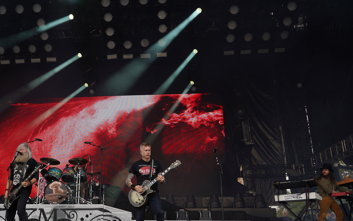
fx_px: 346
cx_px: 115
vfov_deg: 35.3
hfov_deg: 52.9
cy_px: 129
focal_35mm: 36
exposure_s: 1/100
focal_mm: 24
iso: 100
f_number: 8
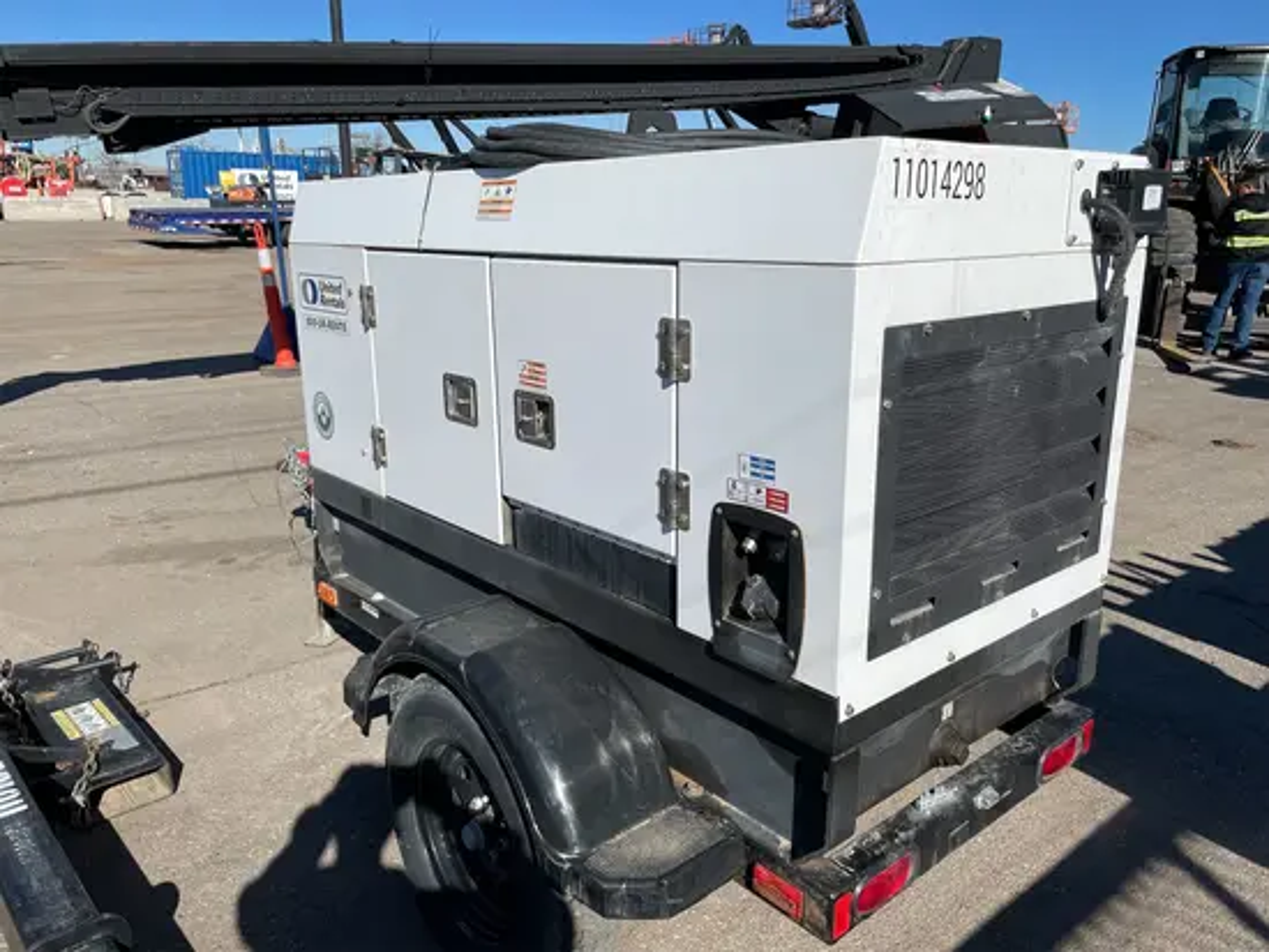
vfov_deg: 53.1
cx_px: 634
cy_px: 476
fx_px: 954
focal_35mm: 26
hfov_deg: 67.3
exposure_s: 1/9091
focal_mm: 4.2
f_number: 1.6
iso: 50
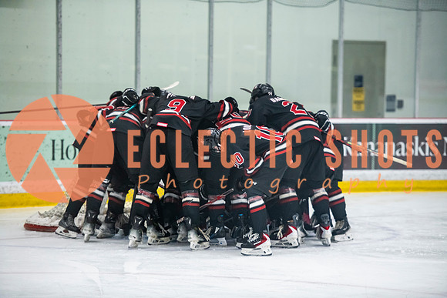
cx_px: 224
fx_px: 1987
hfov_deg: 12.8
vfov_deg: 8.6
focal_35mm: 160
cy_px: 149
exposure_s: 1/800
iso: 2500
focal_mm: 160
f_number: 3.2
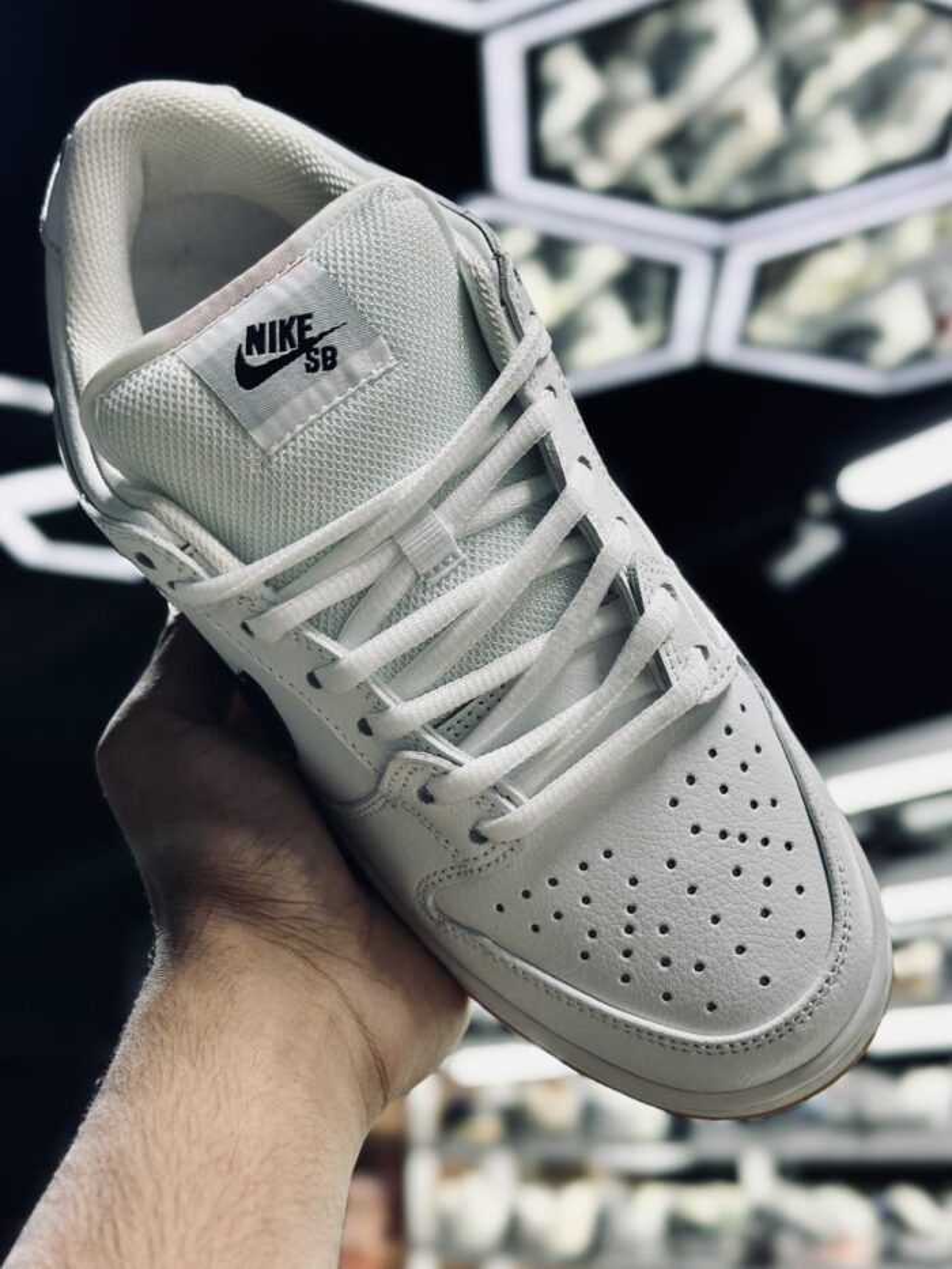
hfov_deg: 30.3
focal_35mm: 48
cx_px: 476
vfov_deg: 39.7
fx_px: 1760
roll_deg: +0.5
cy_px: 634
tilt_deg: +14.3
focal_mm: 6.86
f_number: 1.78
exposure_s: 1/130
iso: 80
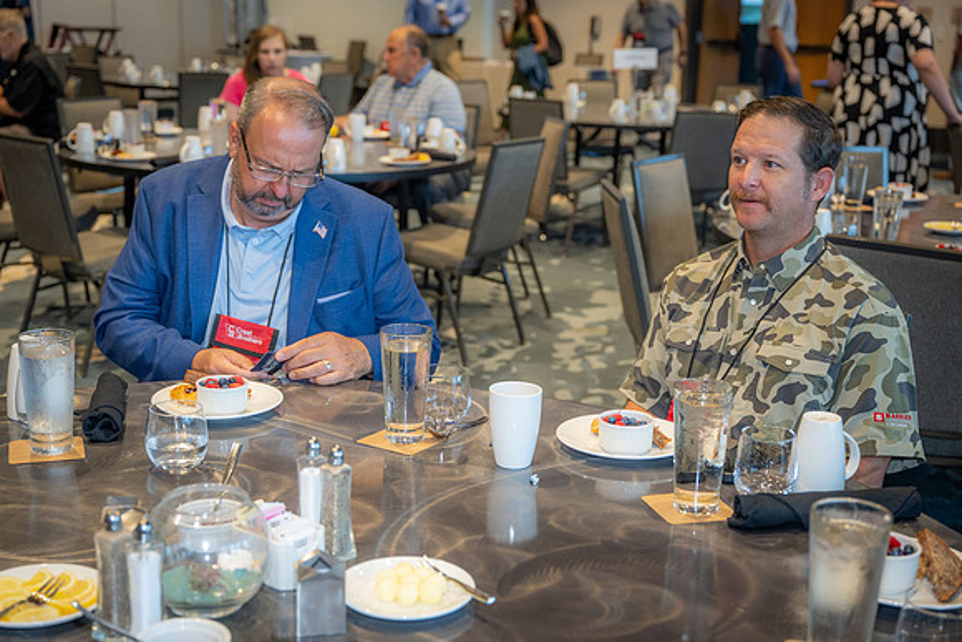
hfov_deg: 41.1
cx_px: 481
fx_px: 1283
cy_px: 321
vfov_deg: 28.1
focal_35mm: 48
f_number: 4
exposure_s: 1/100
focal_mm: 48
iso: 640
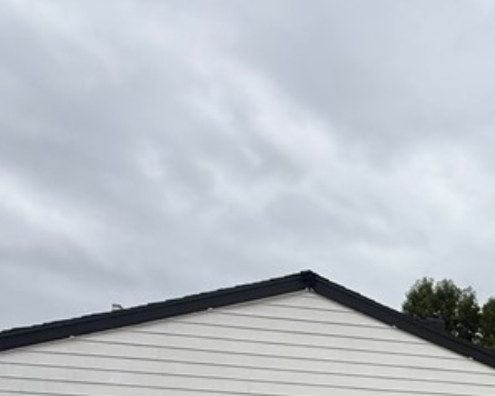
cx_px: 573
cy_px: 478
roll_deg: -1.0
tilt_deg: +8.2
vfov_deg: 28.0
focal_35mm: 47
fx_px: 688
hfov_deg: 33.3
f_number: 2.2
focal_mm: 2.22
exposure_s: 1/2841
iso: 50
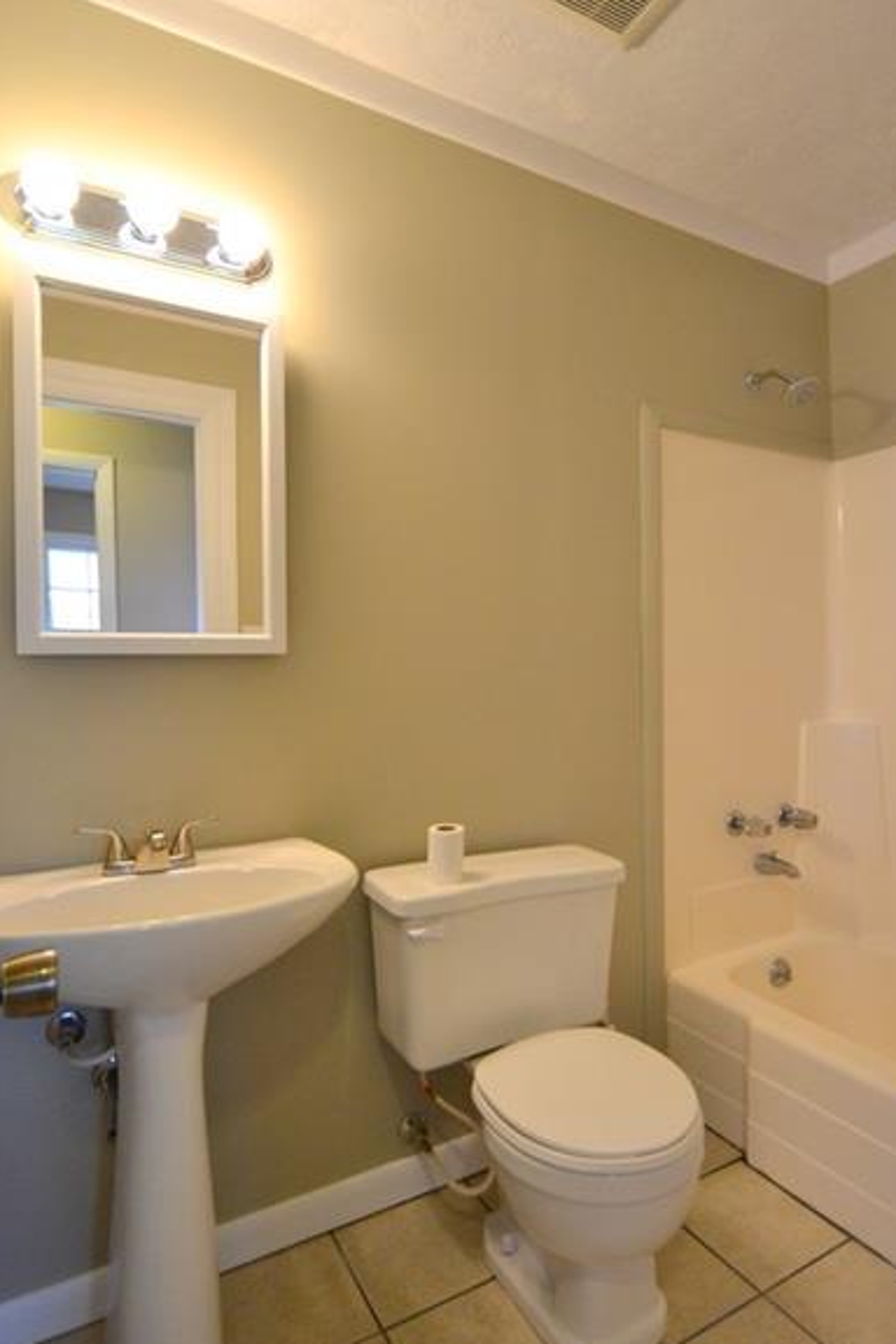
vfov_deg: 84.0
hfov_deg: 61.2
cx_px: 555
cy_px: 670
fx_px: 747
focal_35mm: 20
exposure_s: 1/60
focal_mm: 10
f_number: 4
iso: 640
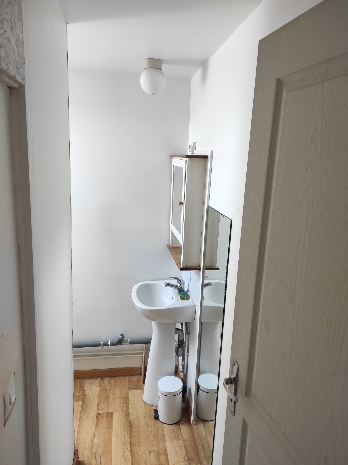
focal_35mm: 25
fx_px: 336
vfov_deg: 69.4
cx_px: 174
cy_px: 232
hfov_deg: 54.8
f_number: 1.89
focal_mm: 5.43
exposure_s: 1/50
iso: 368
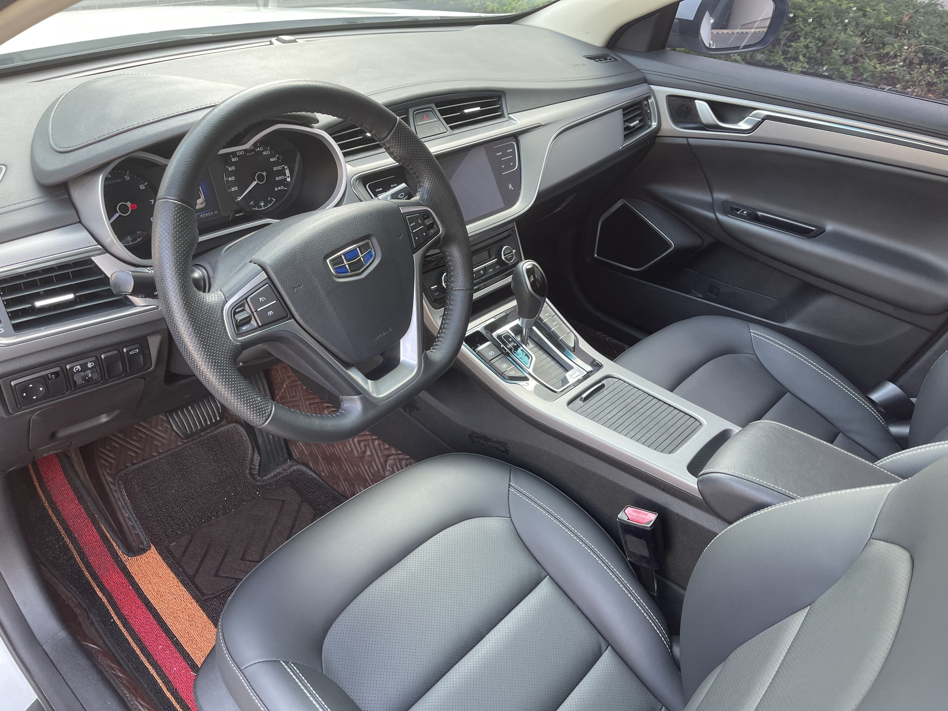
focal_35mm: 26
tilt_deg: -35.4
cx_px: 474
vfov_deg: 53.1
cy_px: 356
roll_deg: -5.0
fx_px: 712
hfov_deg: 67.3
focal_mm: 5.1
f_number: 1.6
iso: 80
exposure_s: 1/121
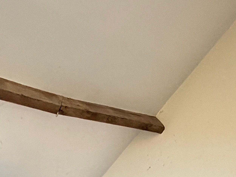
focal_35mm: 64
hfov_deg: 30.1
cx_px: 83
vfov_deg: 18.2
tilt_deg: -12.0
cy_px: 319
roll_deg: -0.8
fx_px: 436
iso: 400
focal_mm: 2.22
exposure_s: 1/60
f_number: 2.2
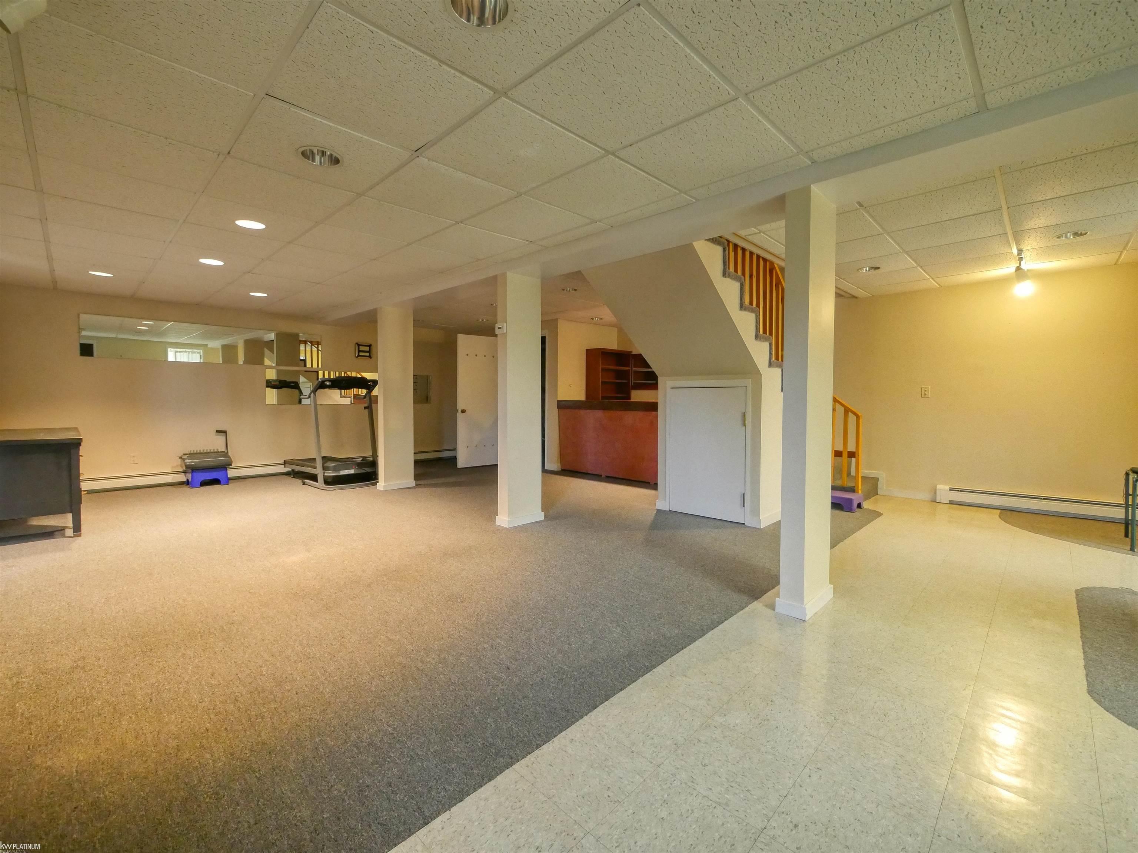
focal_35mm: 14
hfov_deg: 102.1
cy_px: 426
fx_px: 460
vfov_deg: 85.7
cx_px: 569
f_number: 4.5
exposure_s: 1/13
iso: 3200
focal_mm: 7
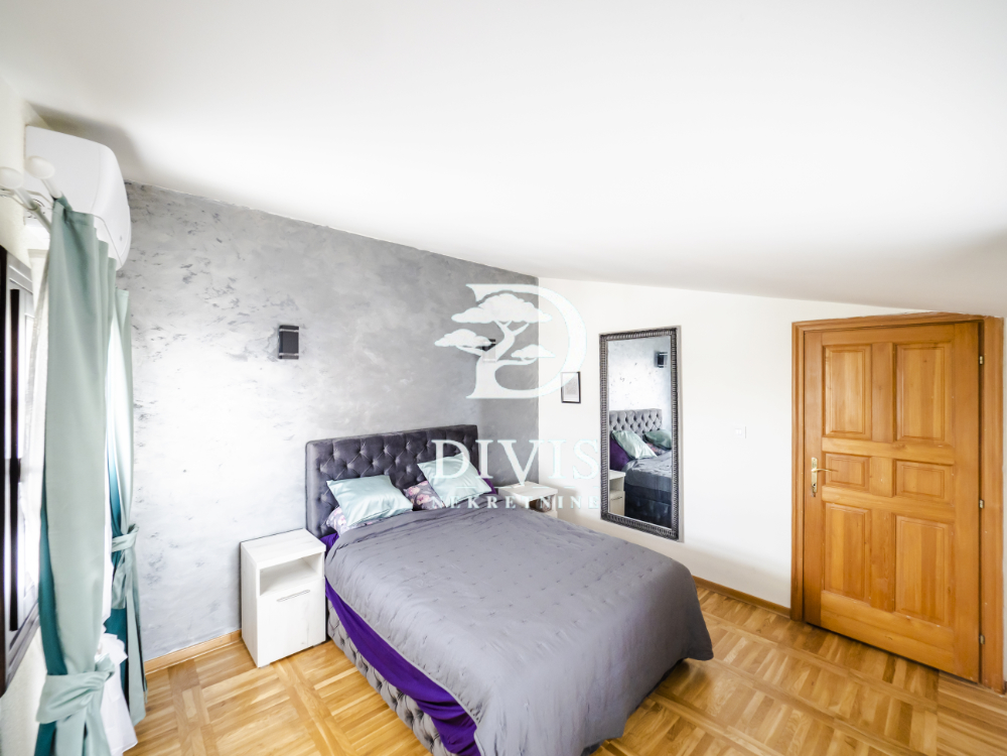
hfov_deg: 102.1
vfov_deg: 85.7
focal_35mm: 14
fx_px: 407
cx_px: 504
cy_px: 378
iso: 400
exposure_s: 1/15
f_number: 4
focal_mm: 7
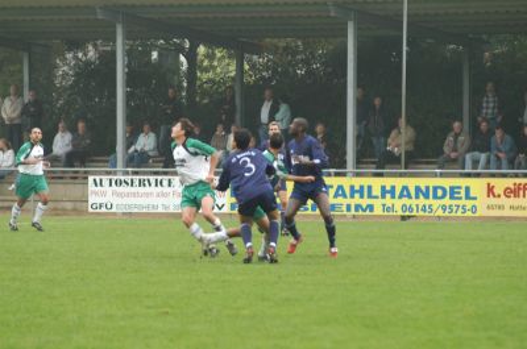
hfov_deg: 6.9
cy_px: 174
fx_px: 4383
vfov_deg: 4.6
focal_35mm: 300
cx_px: 264
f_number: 4.5
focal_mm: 200
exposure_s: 1/250
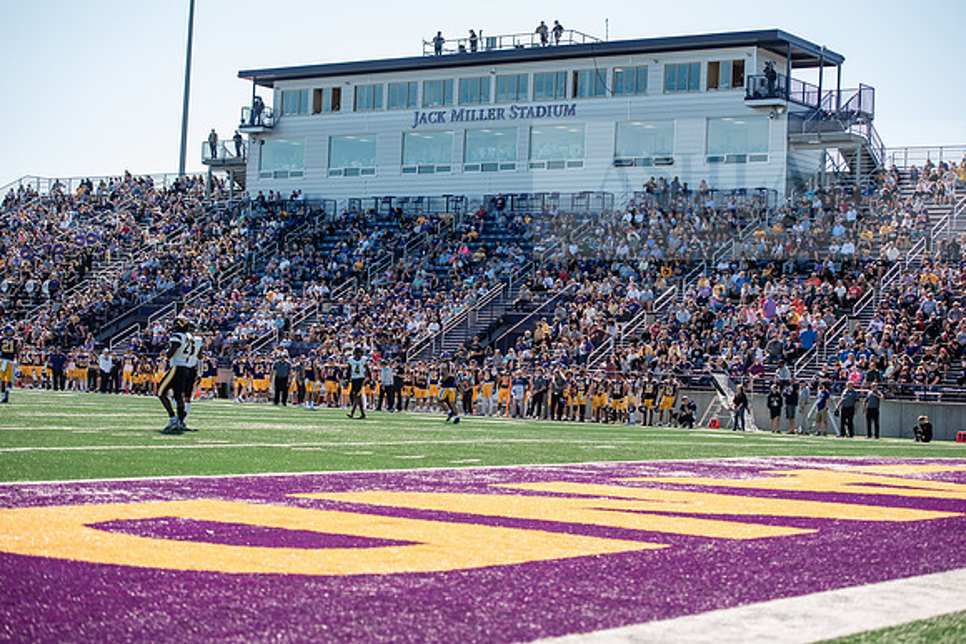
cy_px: 322
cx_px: 483
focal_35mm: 70
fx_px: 1879
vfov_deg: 19.5
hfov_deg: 28.8
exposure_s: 1/640
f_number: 3.5
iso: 100
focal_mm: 70
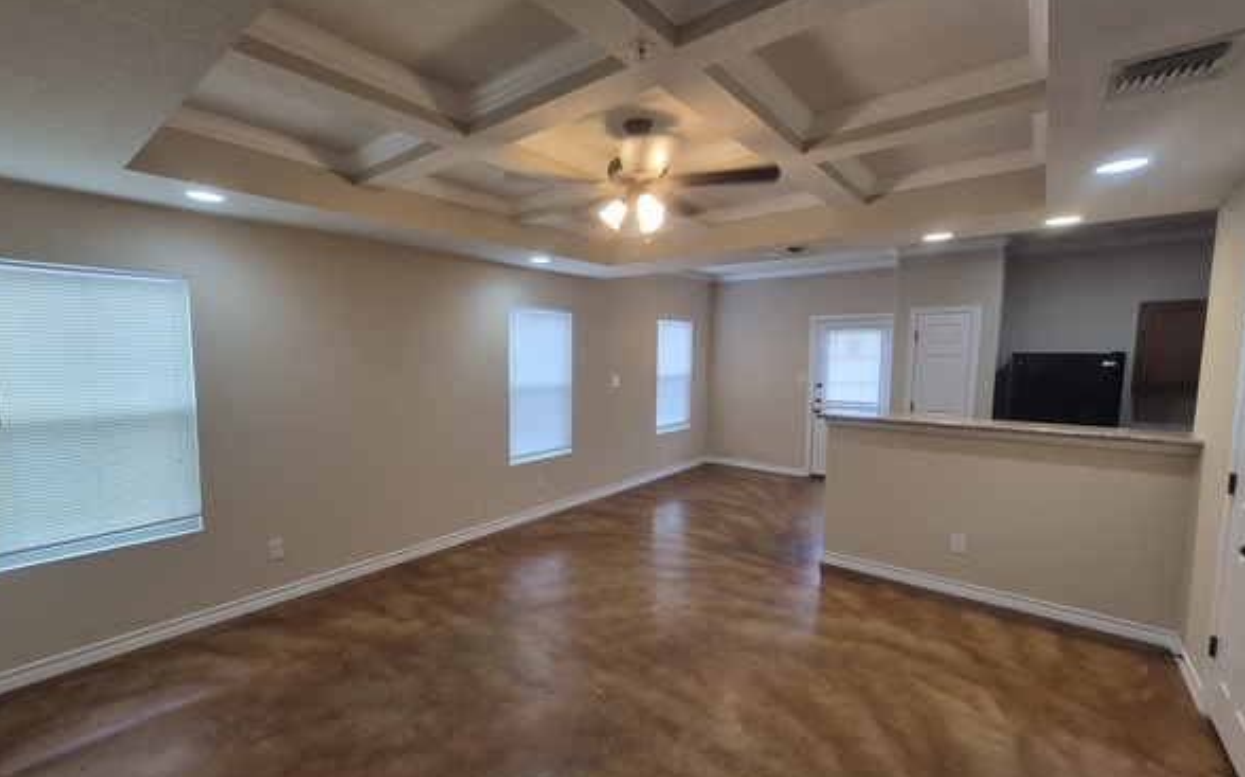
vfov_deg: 74.7
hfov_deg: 101.4
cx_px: 589
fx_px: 509
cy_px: 398
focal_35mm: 15
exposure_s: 1/60
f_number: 2.2
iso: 125
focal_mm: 1.74
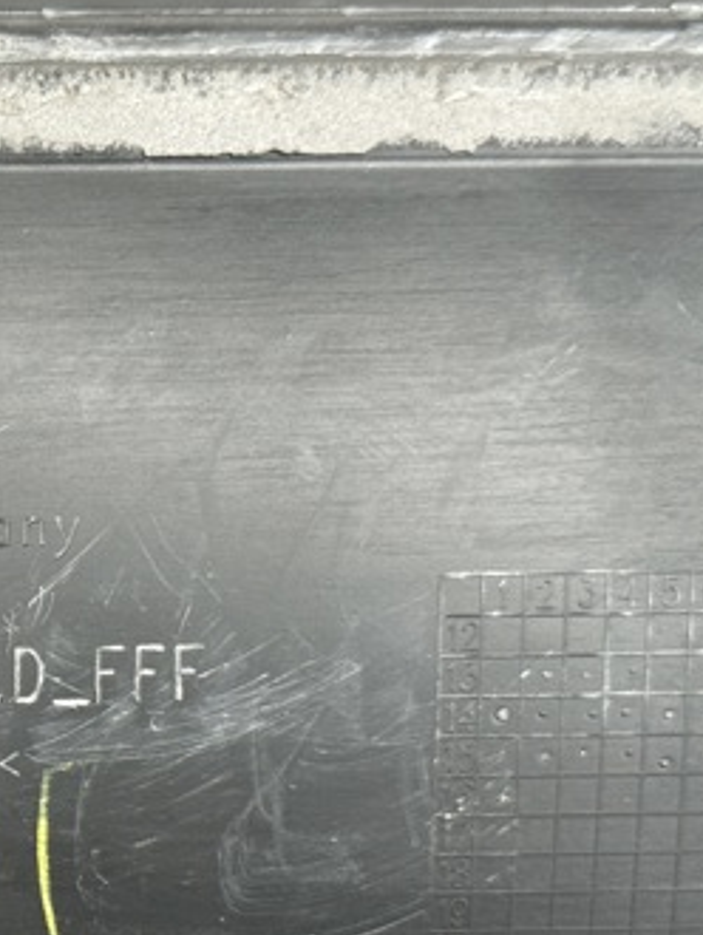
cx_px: -139
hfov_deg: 15.3
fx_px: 2515
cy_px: 670
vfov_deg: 20.9
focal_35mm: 93
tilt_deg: -58.9
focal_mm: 6.76
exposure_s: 1/60
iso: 200
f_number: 1.78
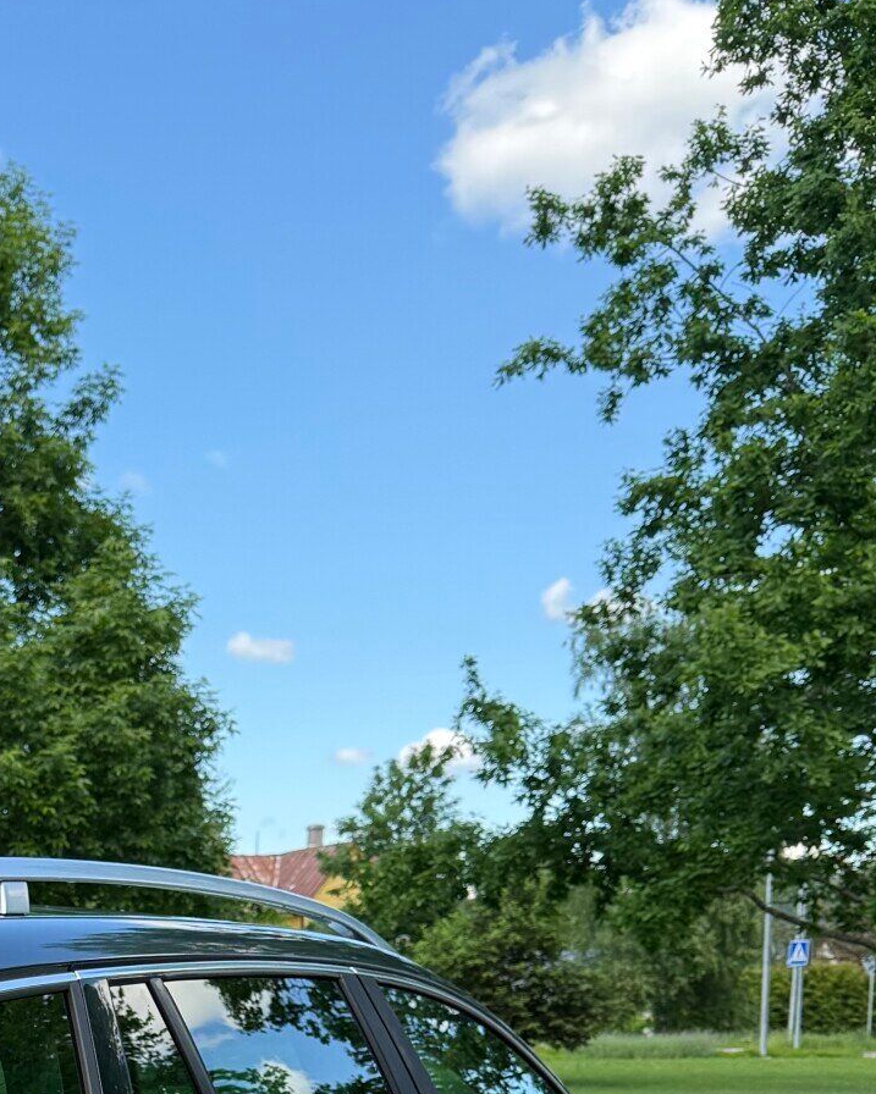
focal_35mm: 68
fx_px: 2203
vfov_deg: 25.1
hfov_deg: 20.8
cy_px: 1319
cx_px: -209
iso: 100
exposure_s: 1/1018
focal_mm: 6.76
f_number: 1.78
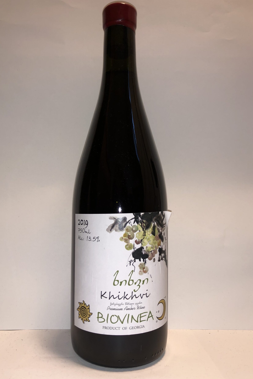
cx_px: 115
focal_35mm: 30
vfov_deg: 61.9
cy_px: 188
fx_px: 316
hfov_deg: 43.6
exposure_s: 1/36
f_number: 1.8
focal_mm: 4
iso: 20
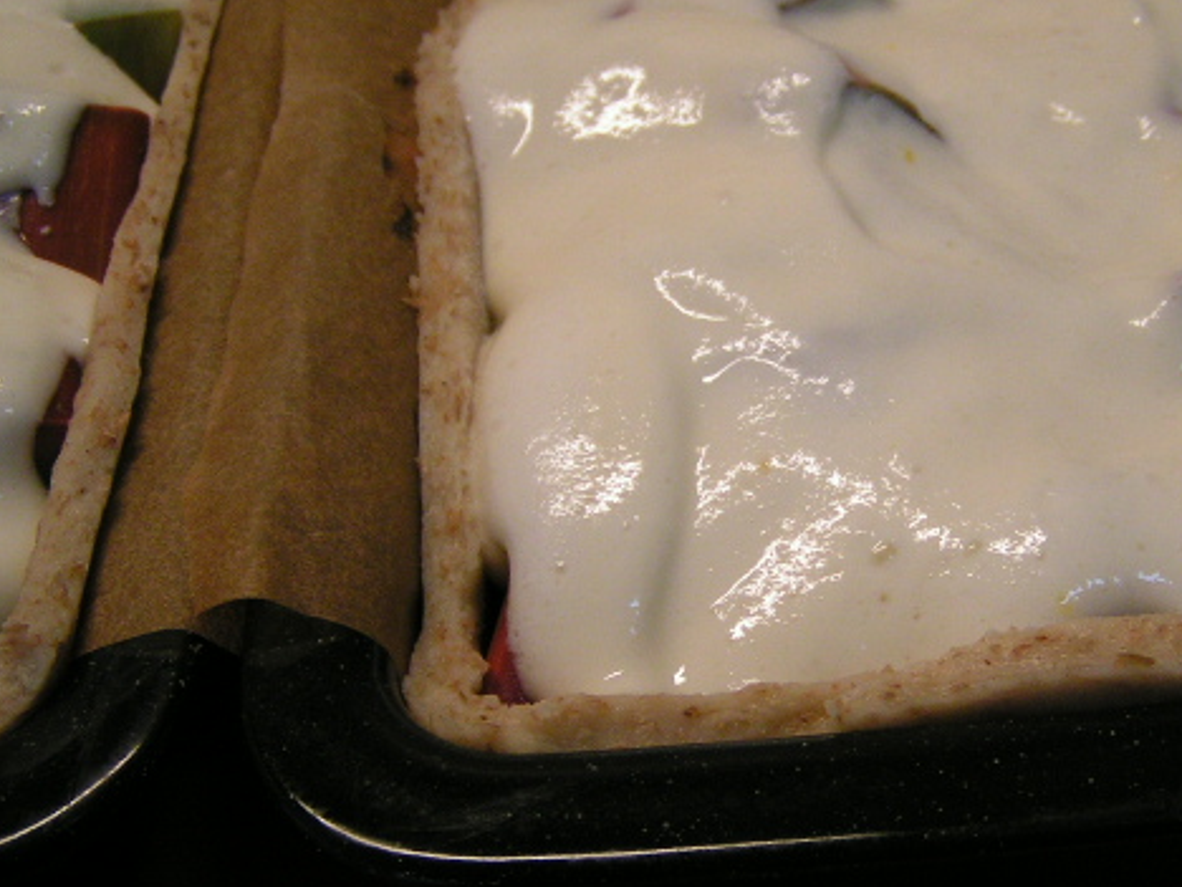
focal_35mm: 52
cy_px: 457
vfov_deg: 28.0
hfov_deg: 36.5
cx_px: 765
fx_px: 1776
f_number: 2.8
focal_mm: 5.8
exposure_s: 1/50
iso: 100
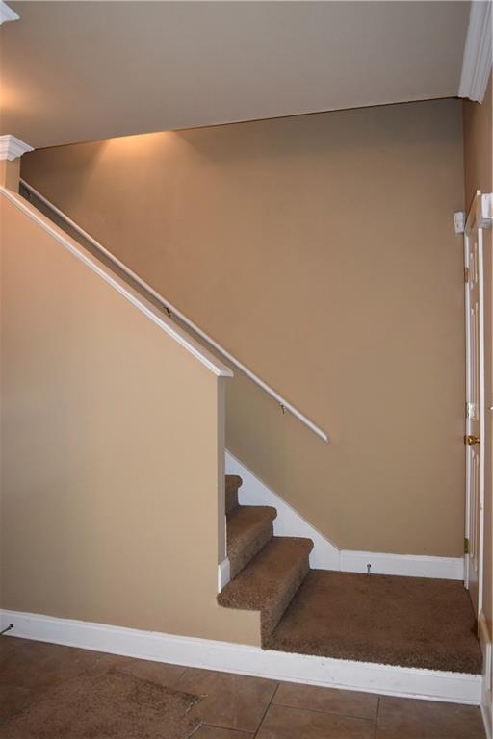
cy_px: 370
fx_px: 555
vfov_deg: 67.4
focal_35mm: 27
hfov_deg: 47.9
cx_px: 246
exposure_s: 1/60
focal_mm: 18
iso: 1000
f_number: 3.5
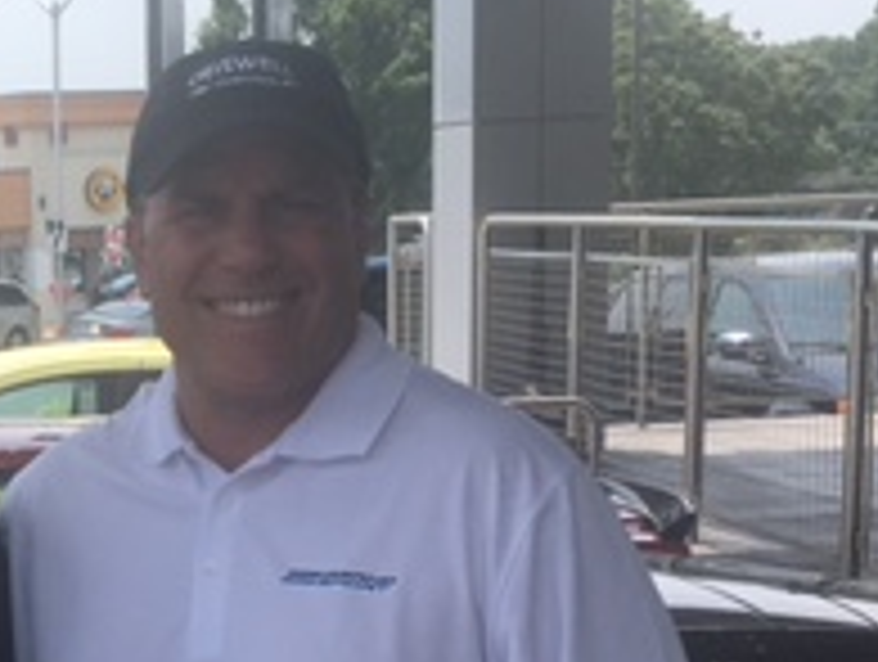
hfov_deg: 19.4
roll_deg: +1.4
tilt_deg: -11.1
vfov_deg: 15.3
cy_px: 703
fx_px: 2414
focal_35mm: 95
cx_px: -185
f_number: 2.2
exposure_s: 1/1479
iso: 25
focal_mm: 4.15
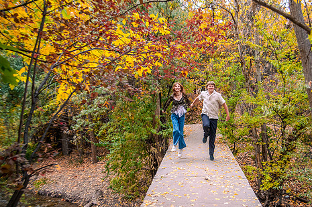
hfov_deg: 47.1
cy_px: 124
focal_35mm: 41
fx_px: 355
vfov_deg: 32.5
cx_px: 192
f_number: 4
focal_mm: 32
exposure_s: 1/80
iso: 1250
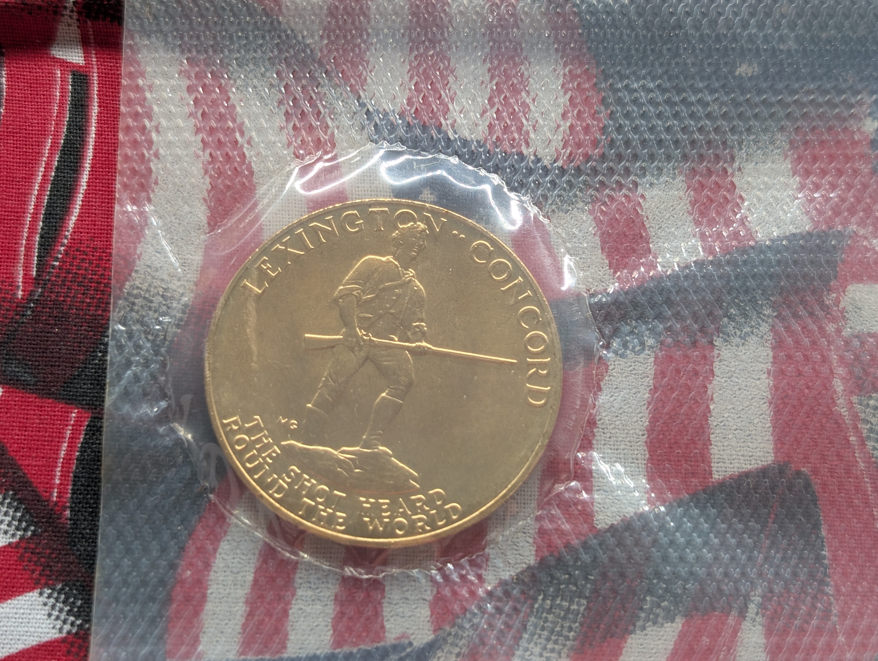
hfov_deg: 38.9
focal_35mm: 49
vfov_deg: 29.7
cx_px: 439
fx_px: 1245
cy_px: 330
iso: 37
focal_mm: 6.9
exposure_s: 1/58.8
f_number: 1.68
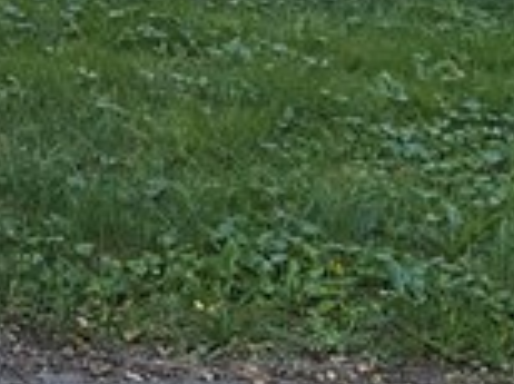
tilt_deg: +3.9
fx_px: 2565
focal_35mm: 173
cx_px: -140
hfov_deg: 11.2
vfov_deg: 7.7
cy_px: -651
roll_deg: +2.0
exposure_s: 1/1751
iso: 50
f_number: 1.5
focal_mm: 5.7
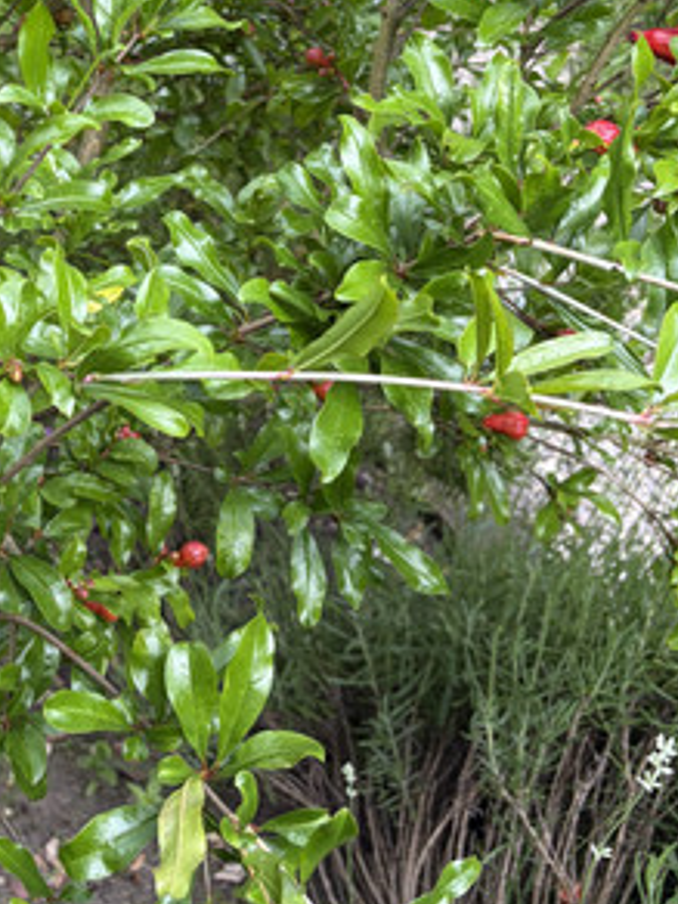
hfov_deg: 25.0
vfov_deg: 32.5
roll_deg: +2.8
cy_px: 130
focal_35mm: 57
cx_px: 96
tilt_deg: -28.3
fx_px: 1489
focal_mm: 5.96
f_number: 1.6
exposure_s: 1/121
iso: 100
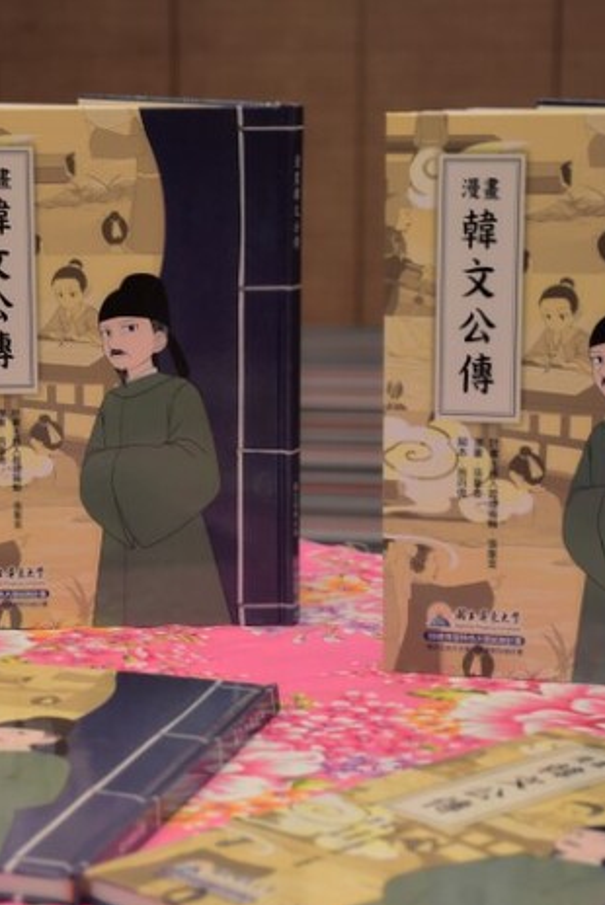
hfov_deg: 13.4
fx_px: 2561
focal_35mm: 102
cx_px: 195
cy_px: 453
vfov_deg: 20.1
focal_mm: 45
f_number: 5.6
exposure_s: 1/30
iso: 800
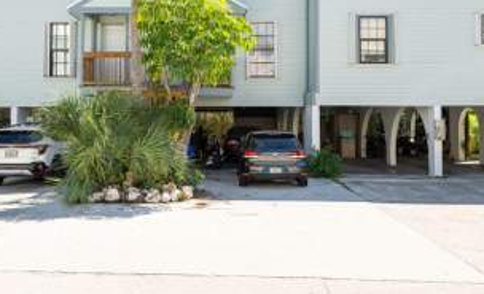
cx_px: 220
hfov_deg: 50.6
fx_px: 511
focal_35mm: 39
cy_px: 96
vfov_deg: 31.9
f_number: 8
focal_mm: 24
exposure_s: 1/640
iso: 500
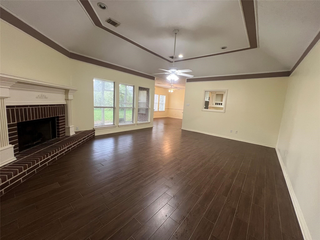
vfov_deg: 89.9
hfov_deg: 106.2
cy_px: 120
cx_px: 160
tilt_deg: -8.3
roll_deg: -4.0
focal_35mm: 13
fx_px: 120
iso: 200
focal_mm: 1.57
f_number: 1.8
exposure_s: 1/60
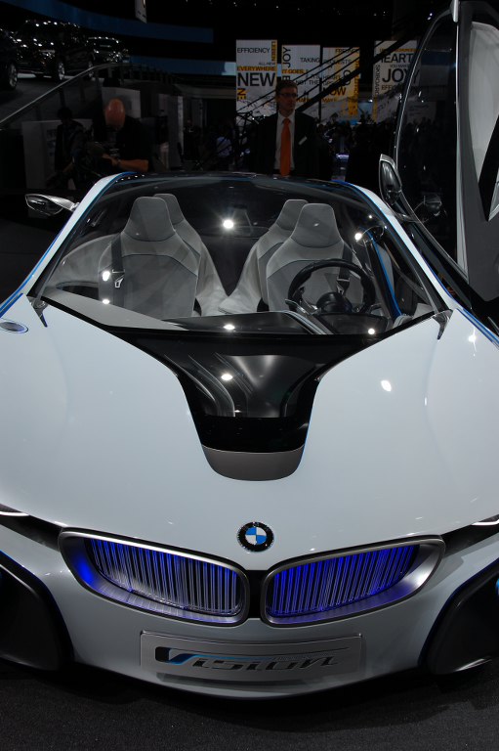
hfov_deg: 29.8
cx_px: 250
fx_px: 937
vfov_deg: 43.6
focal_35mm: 45
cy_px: 376
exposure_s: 1/320
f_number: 9
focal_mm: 30
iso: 200
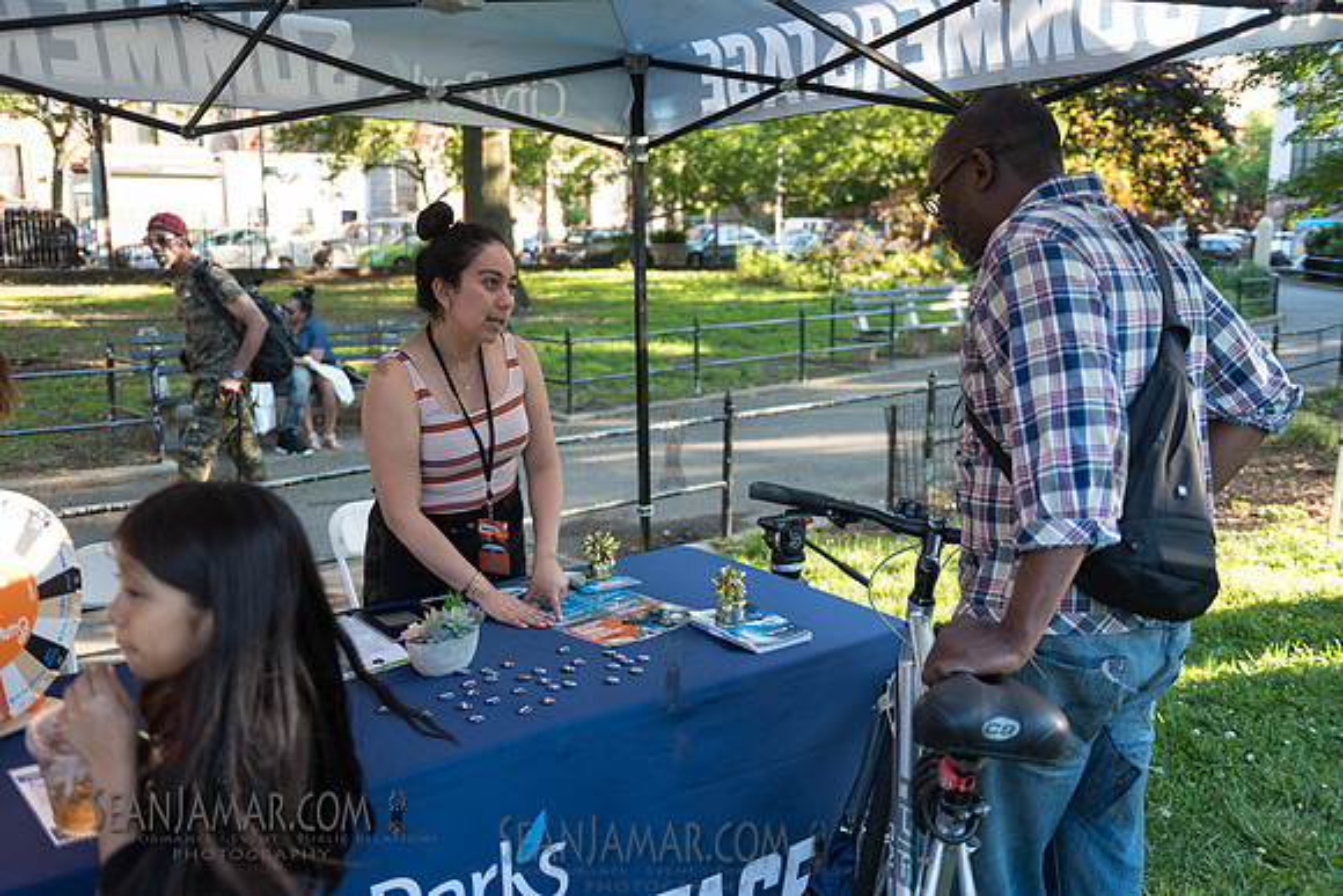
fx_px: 1194
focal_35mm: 32
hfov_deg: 58.7
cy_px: 448
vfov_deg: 41.1
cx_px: 672
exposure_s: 1/160
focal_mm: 32
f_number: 2.8
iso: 200
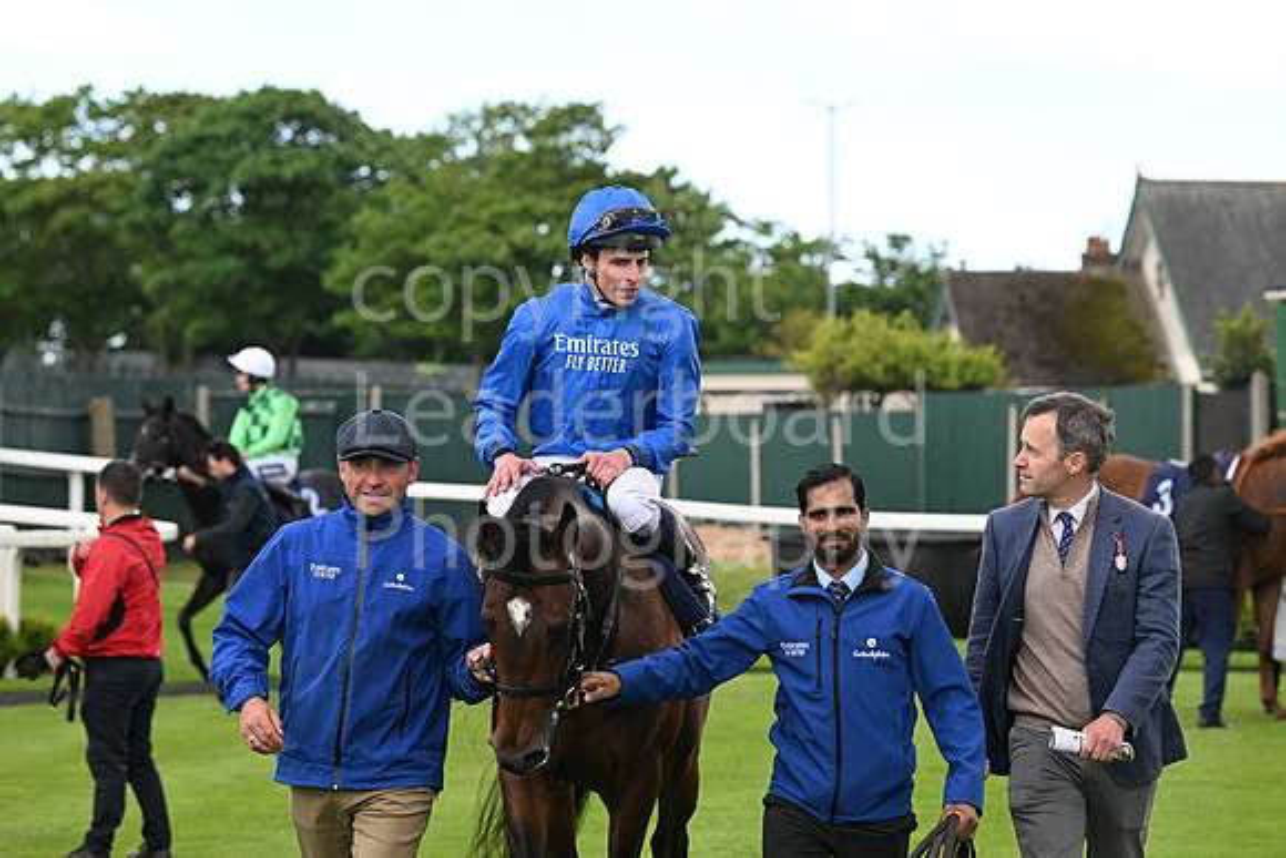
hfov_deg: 13.2
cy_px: 429
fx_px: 5538
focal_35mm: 155
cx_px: 643
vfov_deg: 8.9
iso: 800
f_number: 5.6
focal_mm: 155
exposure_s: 1/800
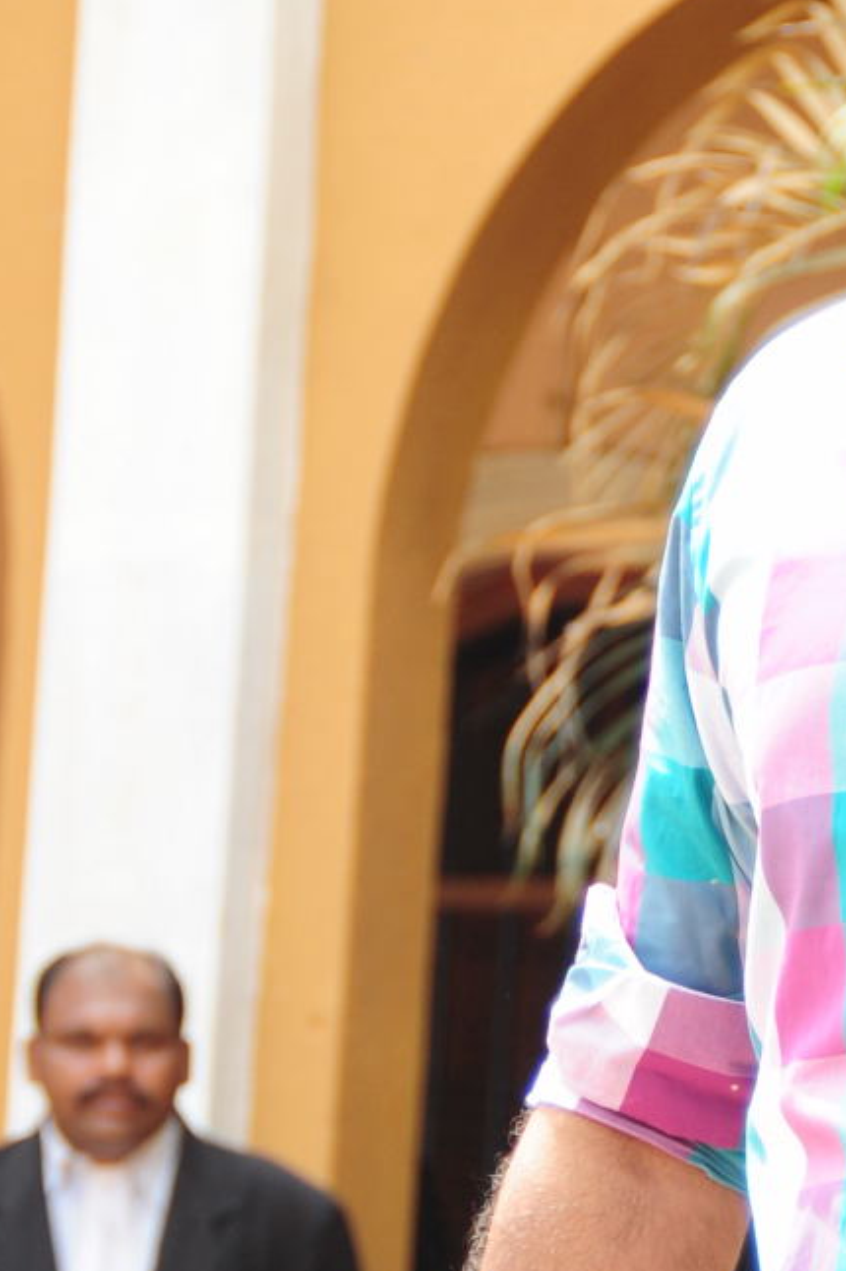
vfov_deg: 10.0
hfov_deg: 6.6
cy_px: 970
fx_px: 7269
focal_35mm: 206
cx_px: 1236
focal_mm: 65
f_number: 5
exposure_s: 1/320
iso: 500
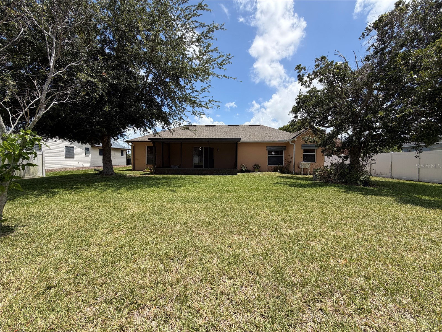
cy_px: 166
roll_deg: +0.4
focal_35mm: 14
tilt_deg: -2.9
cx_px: 221
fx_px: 179
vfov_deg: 85.7
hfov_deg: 102.1
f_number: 2.2
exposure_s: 1/770
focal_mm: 2.22
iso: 20
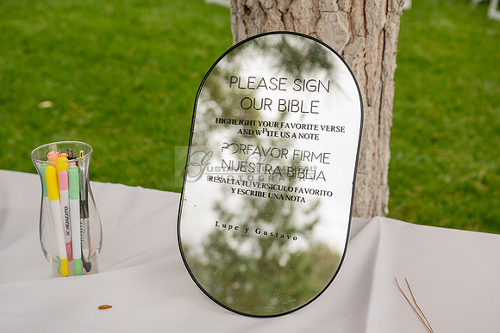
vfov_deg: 28.1
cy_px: 166
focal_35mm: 48
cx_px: 250
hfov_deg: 41.1
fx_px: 667
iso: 200
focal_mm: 48
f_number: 5.6
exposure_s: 1/125
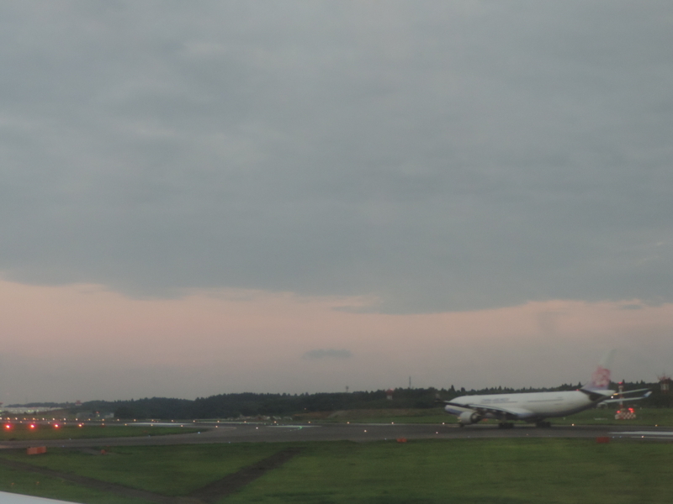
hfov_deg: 34.9
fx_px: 1069
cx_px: 336
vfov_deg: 26.6
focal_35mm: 55
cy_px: 252
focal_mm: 9.8
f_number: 3.7
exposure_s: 1/20
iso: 400
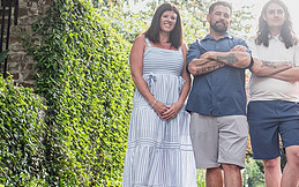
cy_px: 68
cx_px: 243
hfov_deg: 21.3
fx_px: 782
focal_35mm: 96
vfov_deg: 13.6
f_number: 2
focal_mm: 23
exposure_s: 1/500
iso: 200
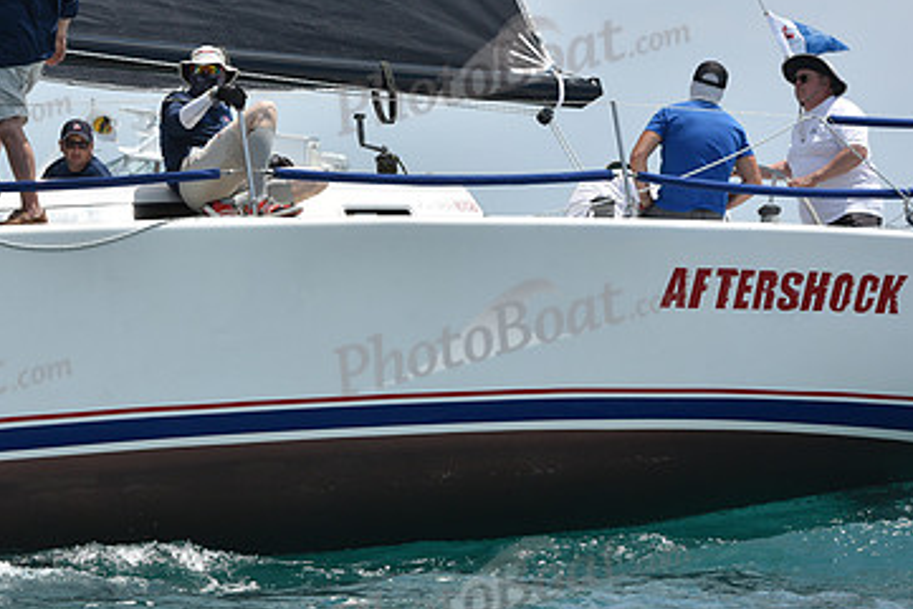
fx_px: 4973
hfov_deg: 10.5
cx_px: 205
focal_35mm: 196
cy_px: 236
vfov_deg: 7.0
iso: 250
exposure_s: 1/1250
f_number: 8
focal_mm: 122
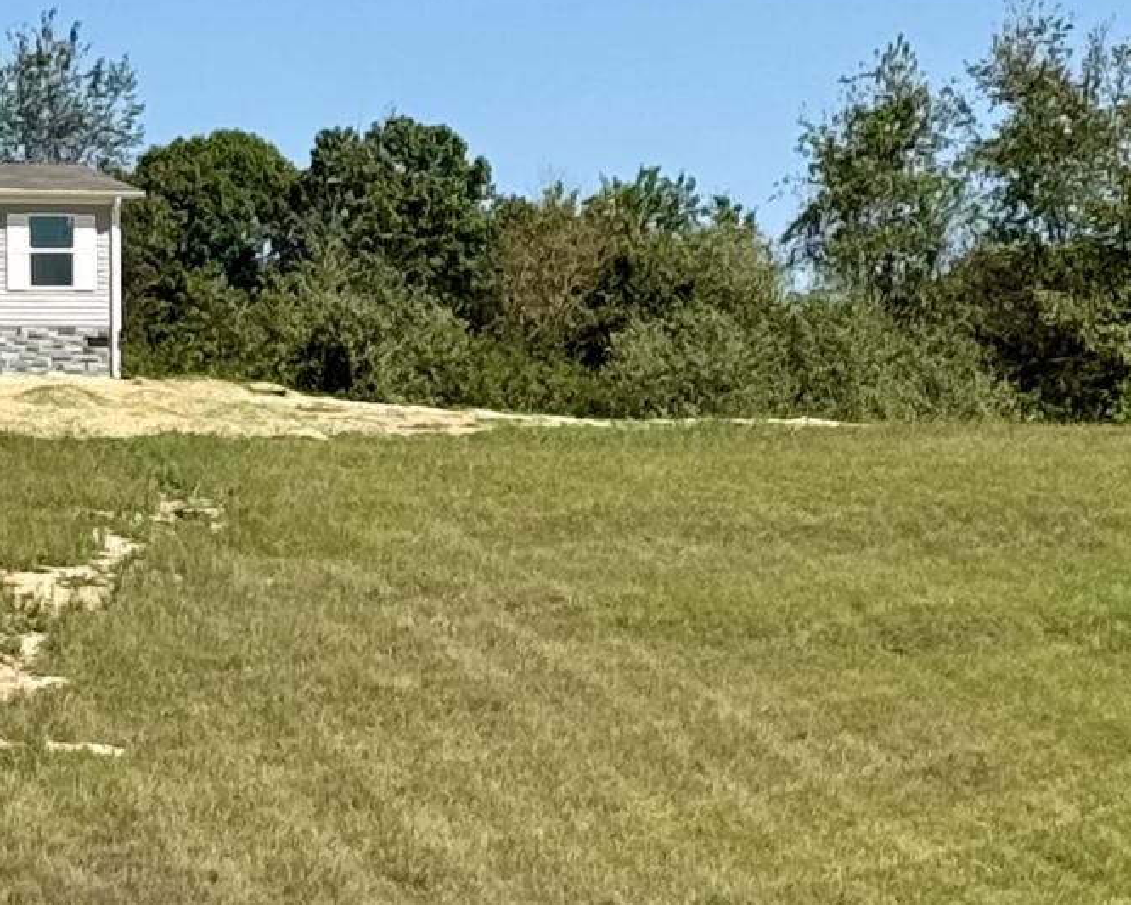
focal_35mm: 211
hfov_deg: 9.2
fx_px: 7064
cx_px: 452
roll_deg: +0.6
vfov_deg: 7.3
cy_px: 840
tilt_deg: -3.4
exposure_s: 1/4310
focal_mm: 6.76
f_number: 1.78
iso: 64
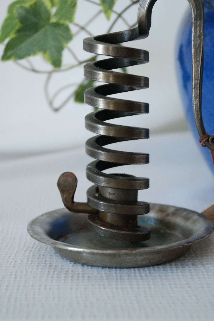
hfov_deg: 16.8
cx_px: 124
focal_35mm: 81
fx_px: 722
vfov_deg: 25.1
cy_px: 152
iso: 800
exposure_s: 1/30
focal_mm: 45
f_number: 6.3
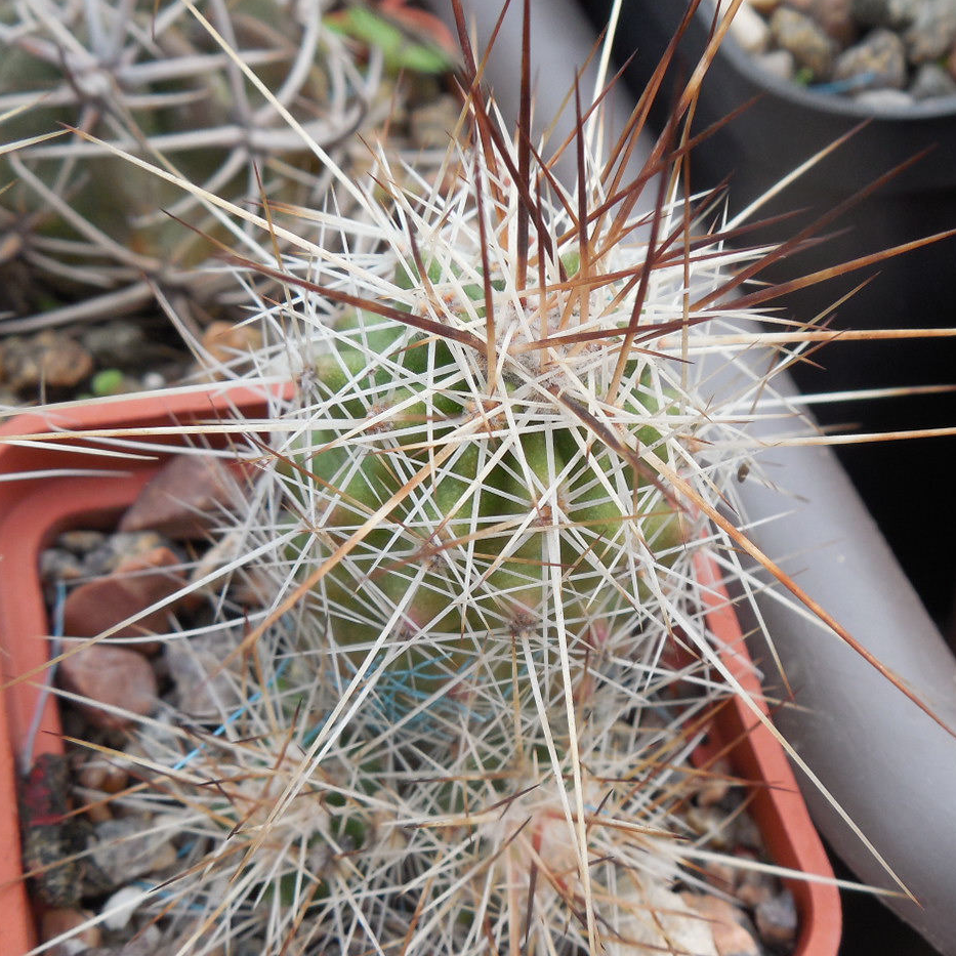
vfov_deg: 36.0
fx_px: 1469
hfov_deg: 35.9
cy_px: 513
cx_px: 584
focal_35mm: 47
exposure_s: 1/80
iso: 125
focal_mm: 5.6
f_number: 3.6
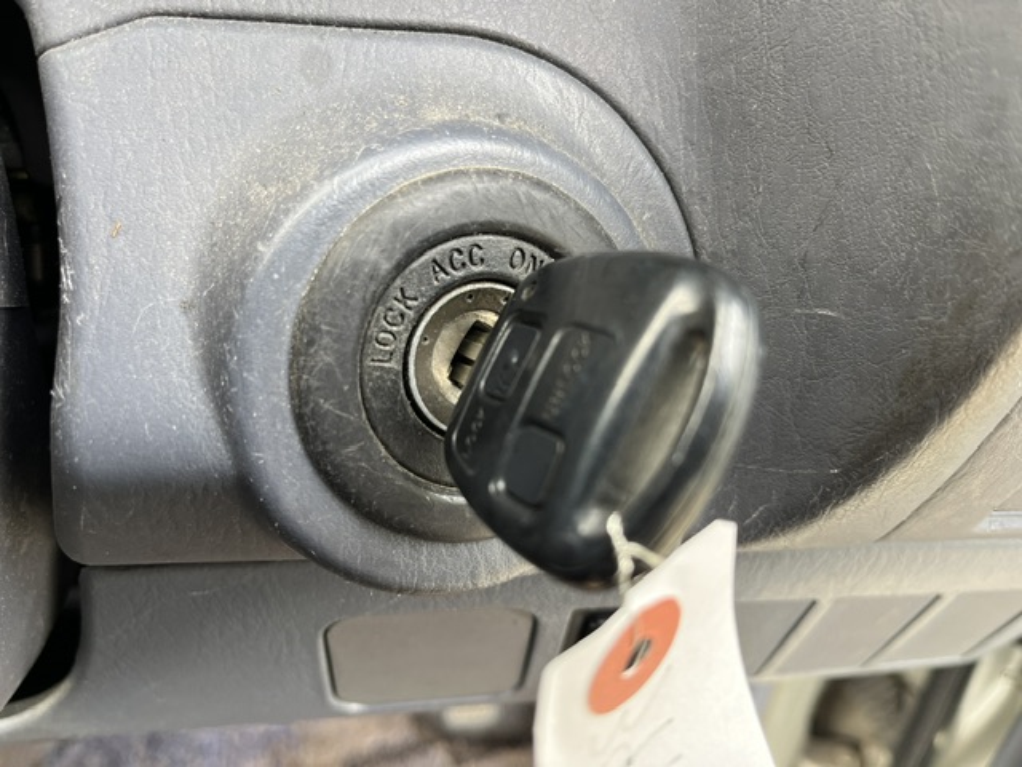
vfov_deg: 53.1
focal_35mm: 26
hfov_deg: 67.3
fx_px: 768
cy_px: 384
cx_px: 511
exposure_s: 1/105
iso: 125
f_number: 1.6
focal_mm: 5.1
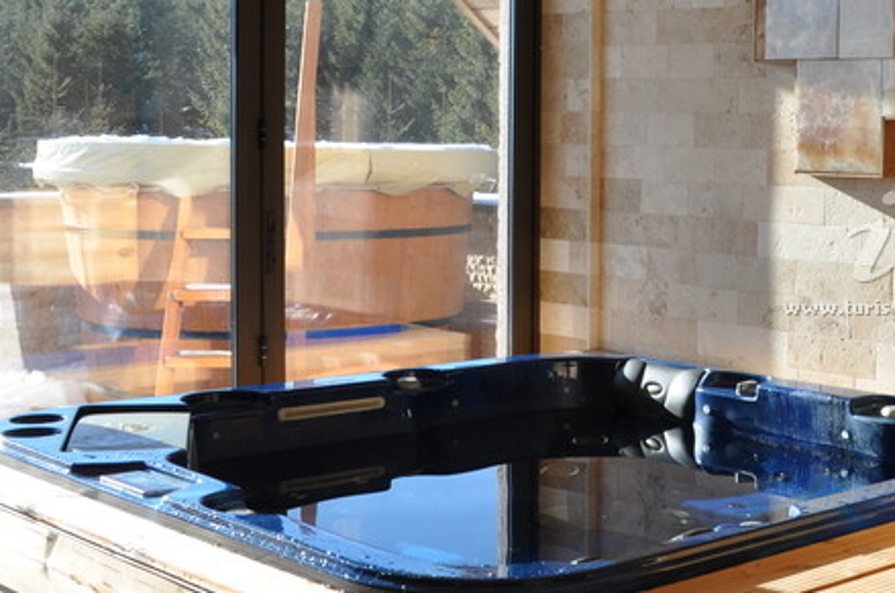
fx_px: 1563
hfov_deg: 30.3
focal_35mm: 63
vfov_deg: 21.4
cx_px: 838
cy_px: 214
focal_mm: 18
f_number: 9
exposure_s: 1/100
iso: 200
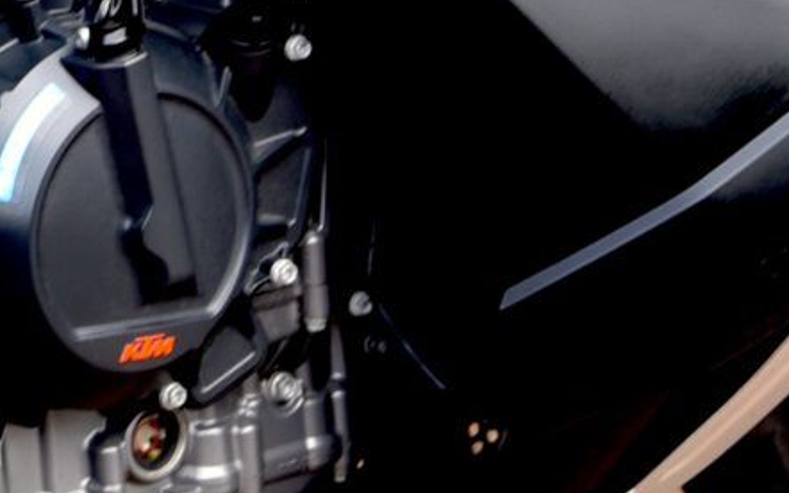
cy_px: -228
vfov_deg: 5.2
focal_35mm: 248
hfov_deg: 8.2
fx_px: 5331
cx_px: -544
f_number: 4.5
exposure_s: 1/80
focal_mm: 42
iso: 100
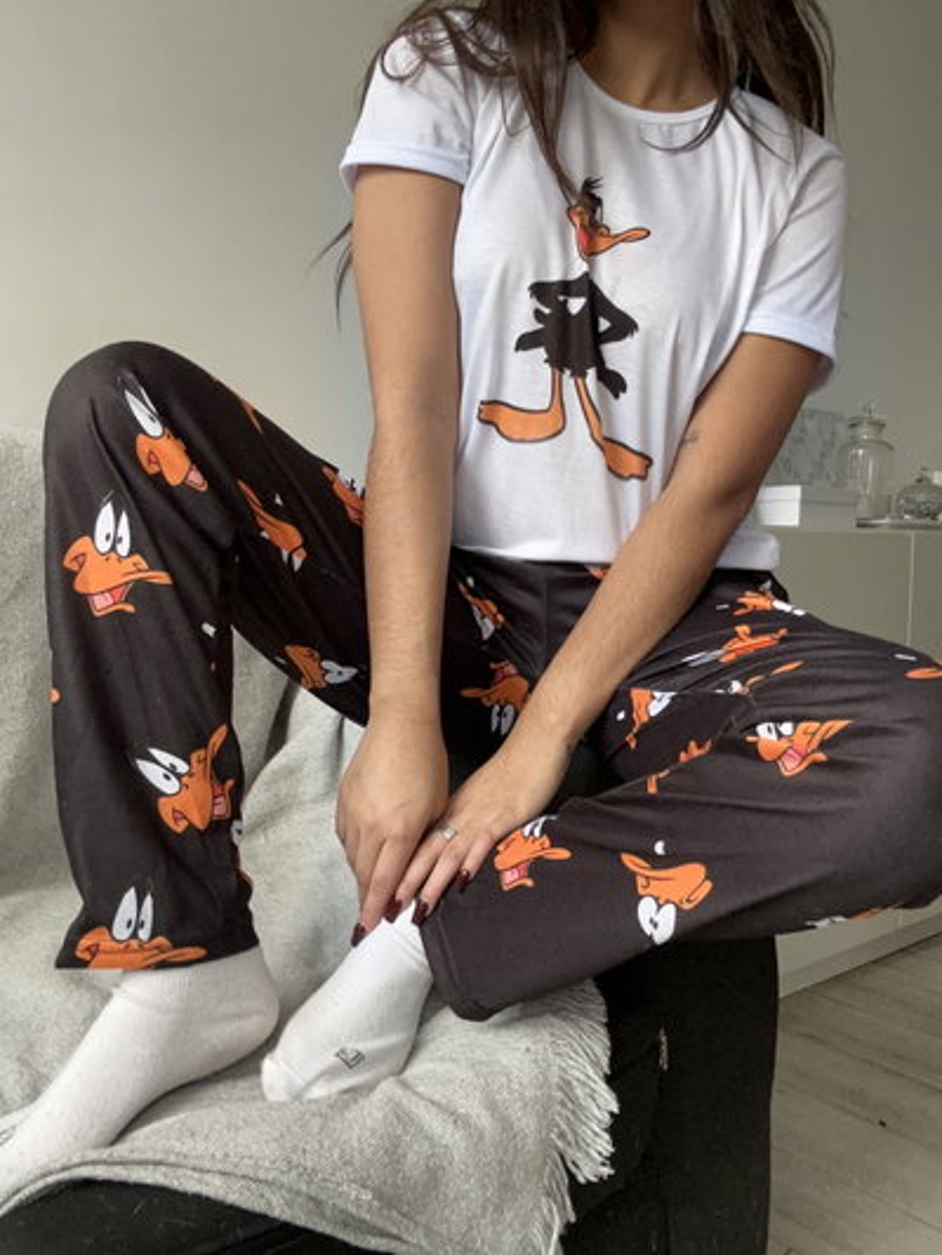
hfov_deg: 46.8
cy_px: 628
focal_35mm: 30
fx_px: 1088
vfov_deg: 60.0
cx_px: 471
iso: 160
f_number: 1.9
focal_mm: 2.69
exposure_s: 1/60
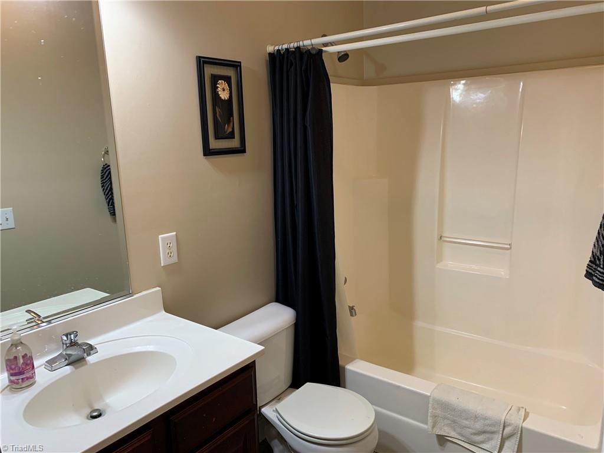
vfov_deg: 53.1
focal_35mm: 26
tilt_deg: -13.3
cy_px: 226
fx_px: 454
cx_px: 302
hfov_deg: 67.3
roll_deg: +1.8
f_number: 1.8
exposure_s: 1/60
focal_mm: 4.25
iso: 125
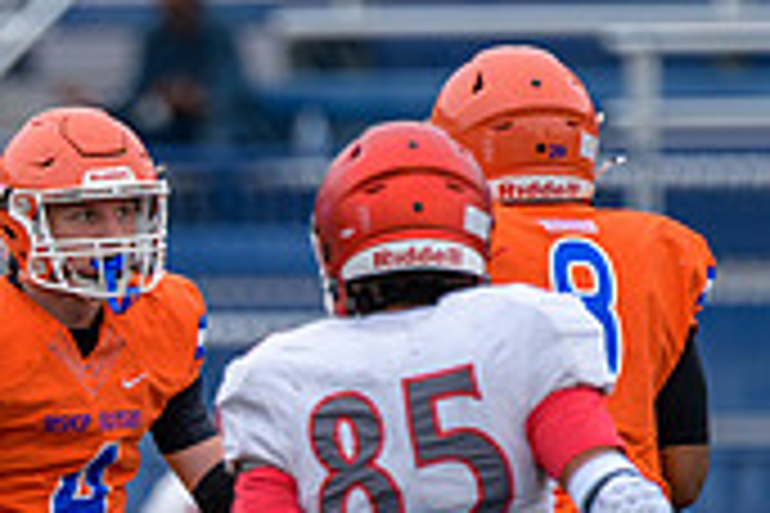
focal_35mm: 1020
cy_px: 794
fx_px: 21815
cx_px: -140
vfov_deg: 1.3
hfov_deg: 2.0
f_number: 2.8
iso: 560
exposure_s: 1/1000
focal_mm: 300
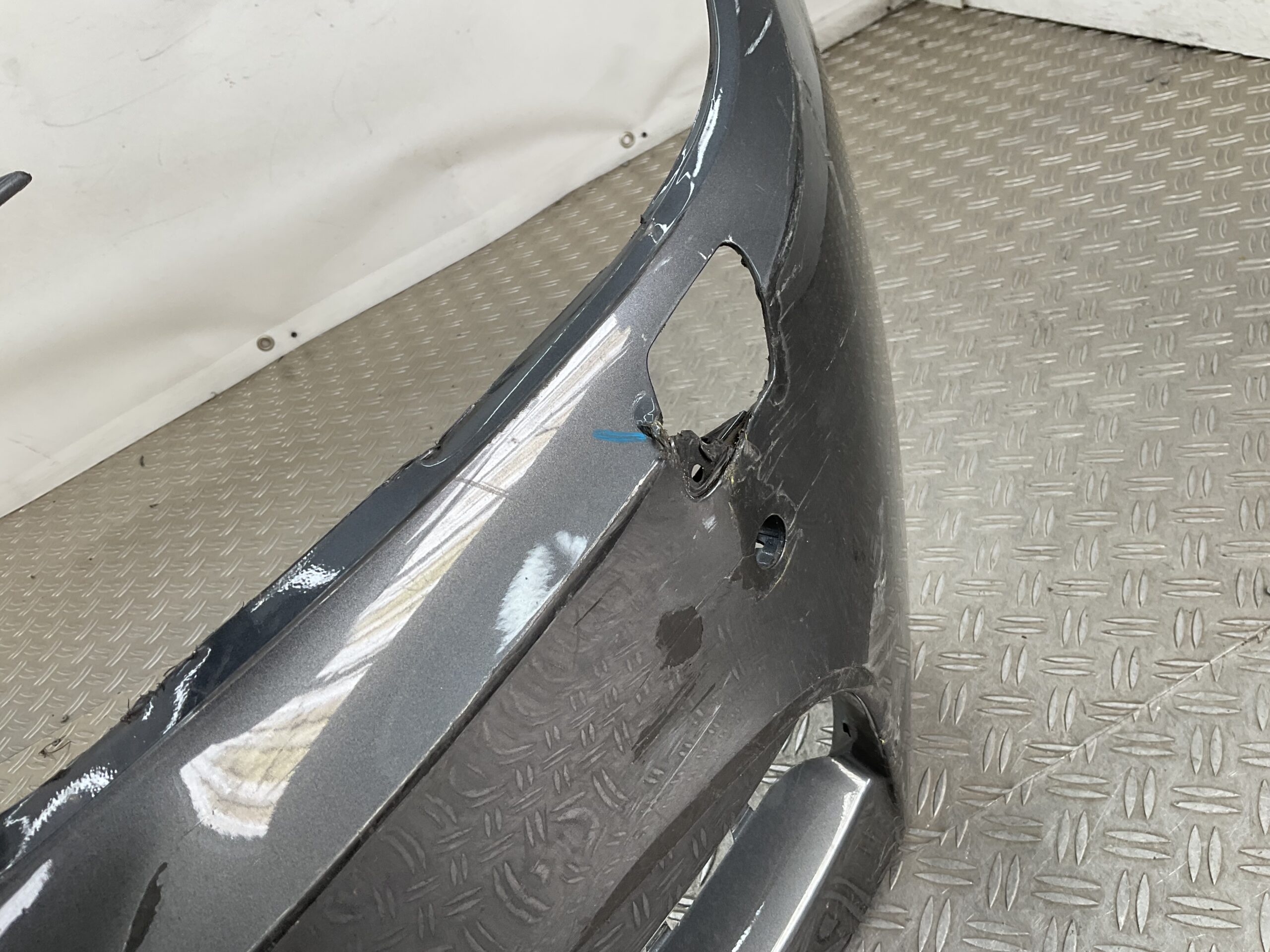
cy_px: 476
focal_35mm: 29
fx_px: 1064
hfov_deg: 61.7
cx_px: 635
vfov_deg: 48.2
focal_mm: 3
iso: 16
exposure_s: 1/121
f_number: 1.8
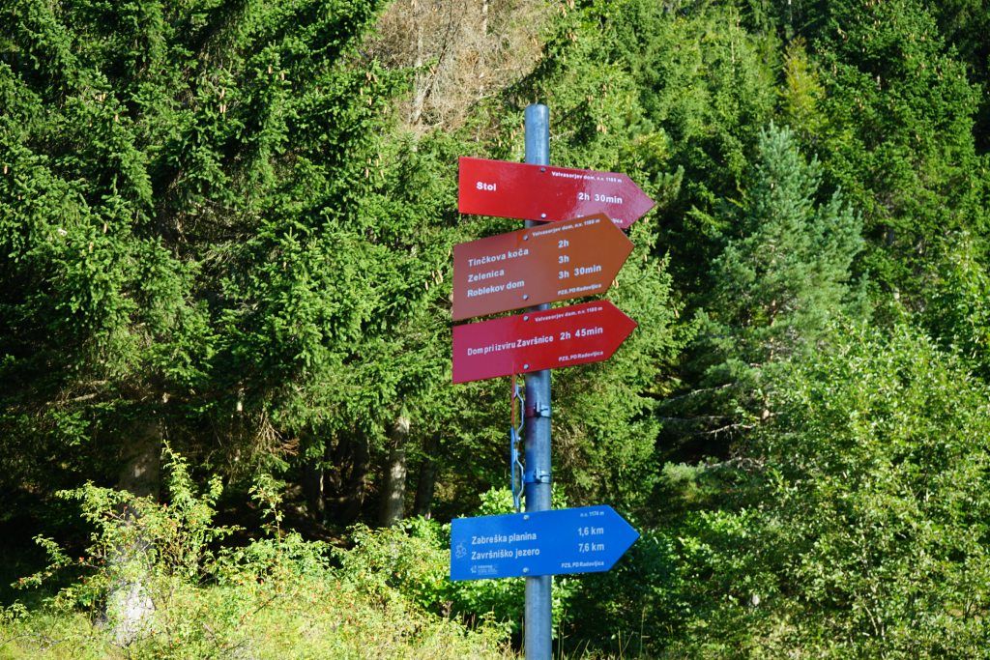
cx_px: 495
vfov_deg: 25.5
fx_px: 1458
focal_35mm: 53
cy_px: 330
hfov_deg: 37.5
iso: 100
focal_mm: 53
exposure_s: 1/80
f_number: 7.1
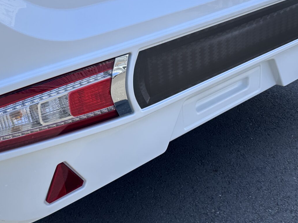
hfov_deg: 39.7
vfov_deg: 30.3
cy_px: 103
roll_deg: +1.9
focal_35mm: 48
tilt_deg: -24.7
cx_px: 152
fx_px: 413
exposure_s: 1/2028
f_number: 1.78
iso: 80
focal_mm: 6.86
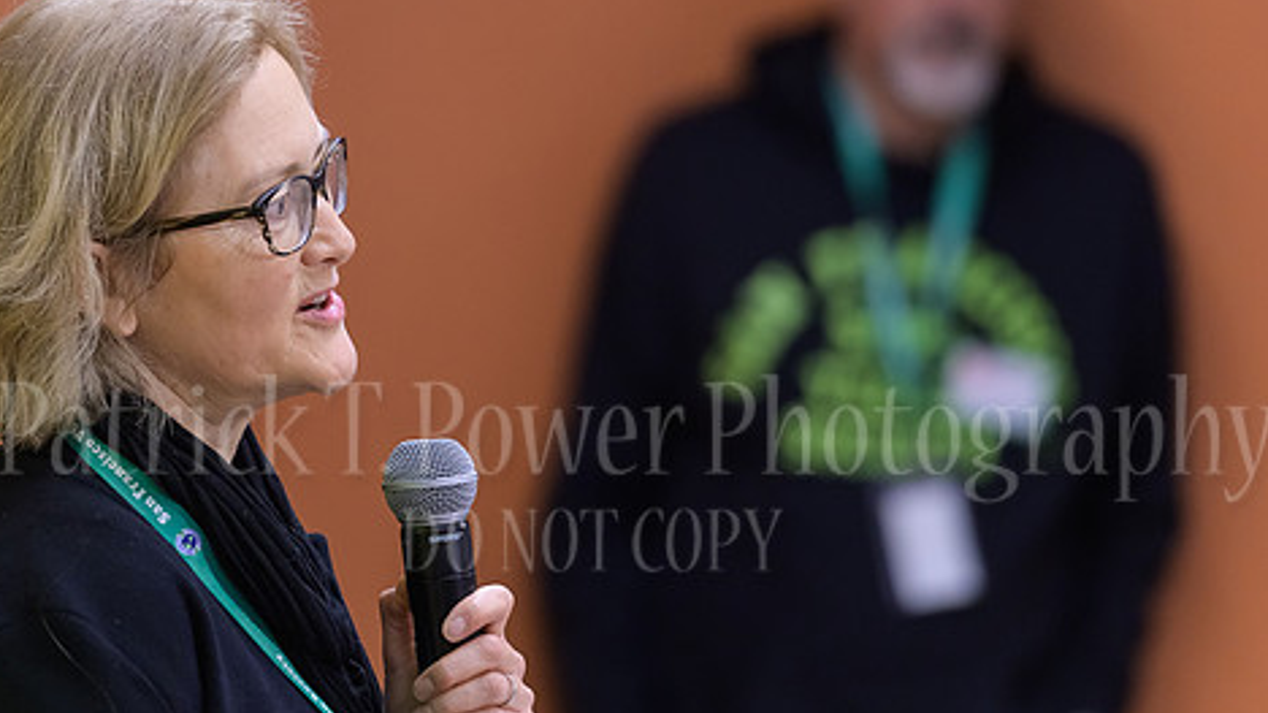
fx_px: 12202
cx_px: 593
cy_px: 290
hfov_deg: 5.9
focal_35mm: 363
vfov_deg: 3.3
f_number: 4
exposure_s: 1/250
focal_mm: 280
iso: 4000
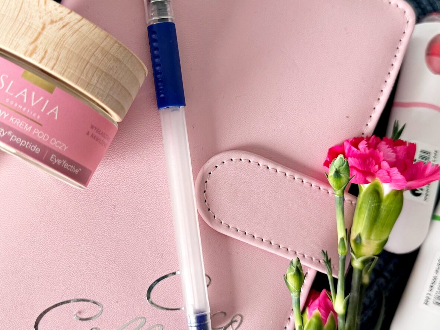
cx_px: 185
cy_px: 165
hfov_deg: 36.7
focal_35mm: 52
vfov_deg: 28.0
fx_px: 661
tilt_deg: -83.5
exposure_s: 1/70
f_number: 1.78
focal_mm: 6.76
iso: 200
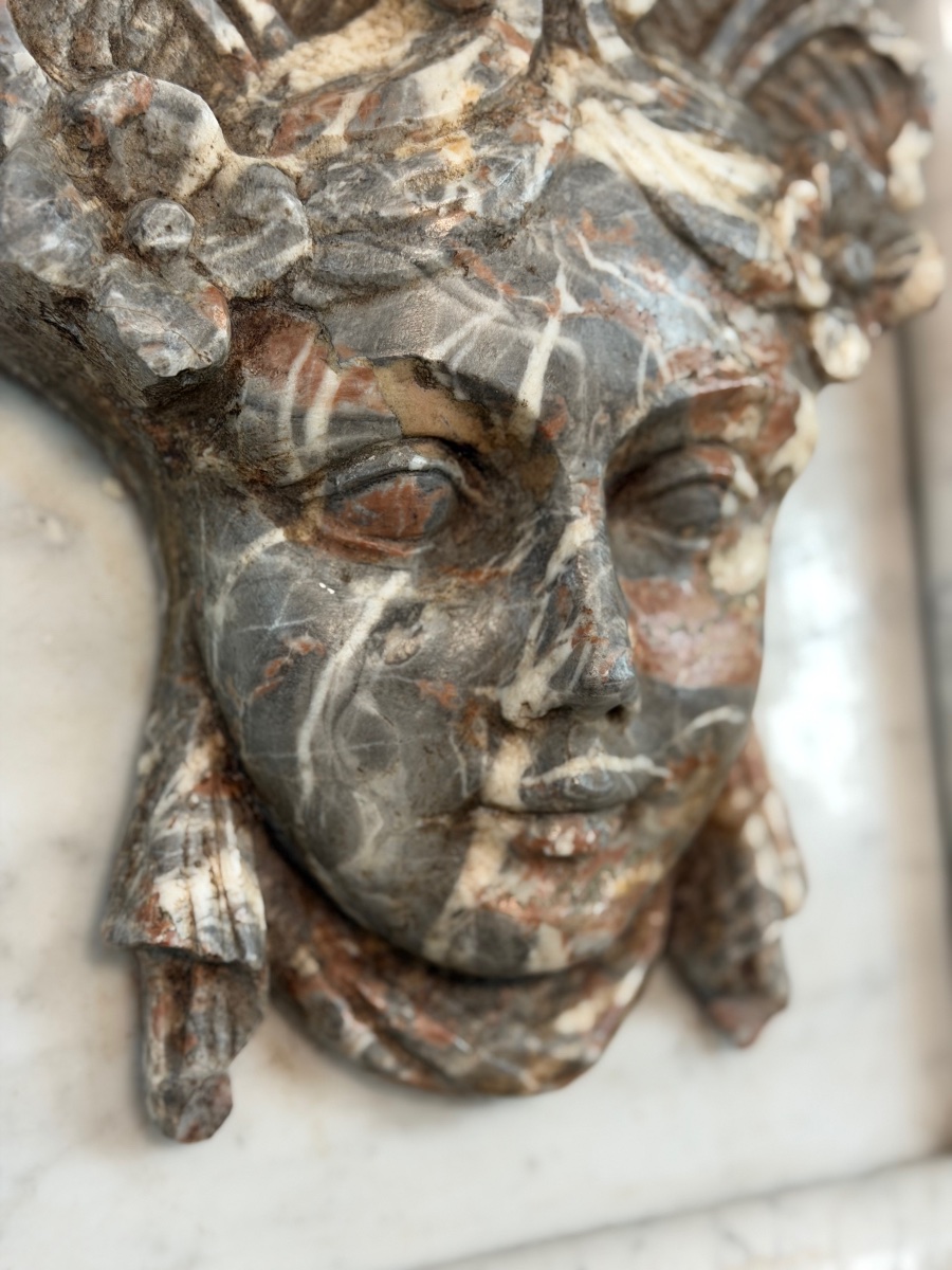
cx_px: 476
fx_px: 1760
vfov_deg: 39.7
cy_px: 635
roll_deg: -0.1
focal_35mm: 48
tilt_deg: -6.6
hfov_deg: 30.3
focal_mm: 6.76
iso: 160
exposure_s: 1/60
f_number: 1.78
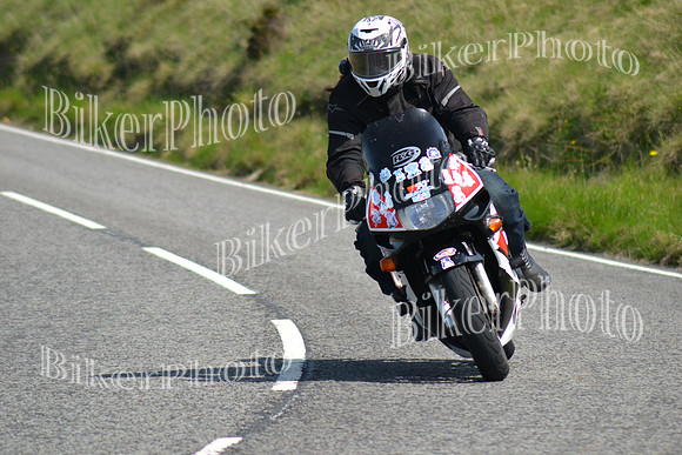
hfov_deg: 5.7
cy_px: 228
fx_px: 6821
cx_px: 341
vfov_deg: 3.8
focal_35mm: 360
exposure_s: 1/1600
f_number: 5.6
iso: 400
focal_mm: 240
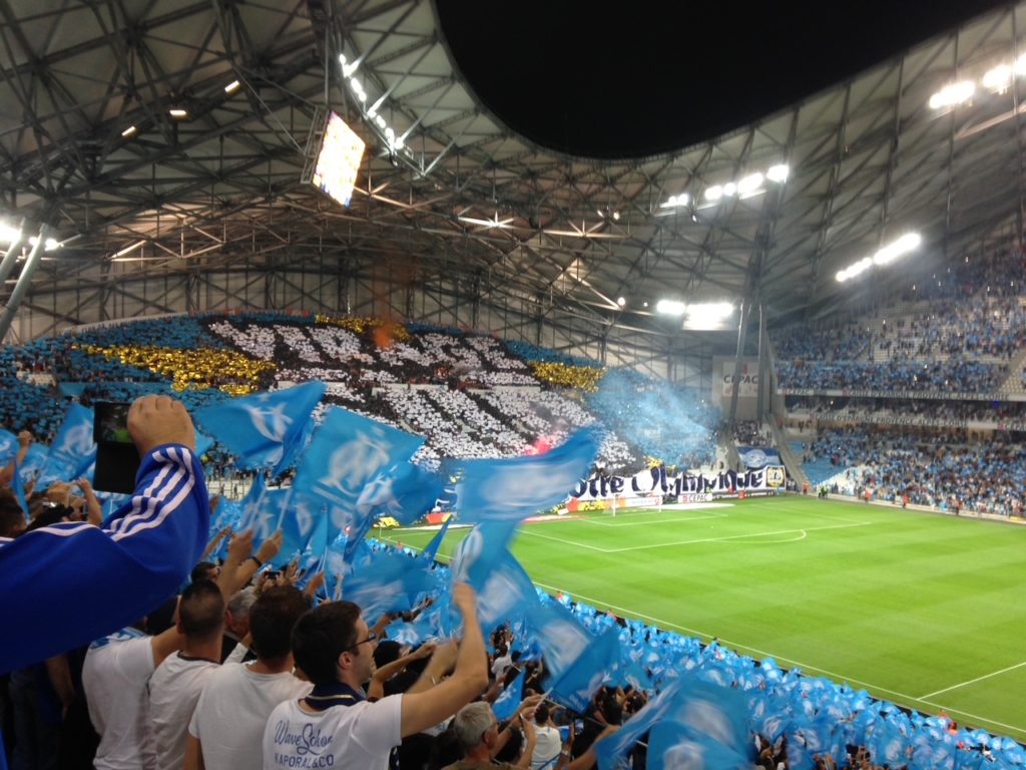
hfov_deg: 55.4
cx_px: 513
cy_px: 385
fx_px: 978
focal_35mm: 33
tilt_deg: -1.3
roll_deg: -1.5
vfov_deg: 42.9
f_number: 2.4
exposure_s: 1/30
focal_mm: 4.12
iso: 50
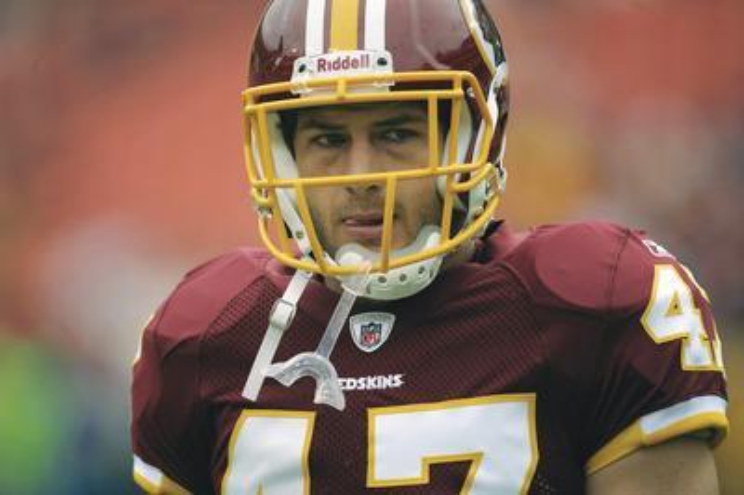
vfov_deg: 2.7
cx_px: 372
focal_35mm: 500
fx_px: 10325
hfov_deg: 4.1
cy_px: 248
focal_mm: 500
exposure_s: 1/1000
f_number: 4
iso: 200
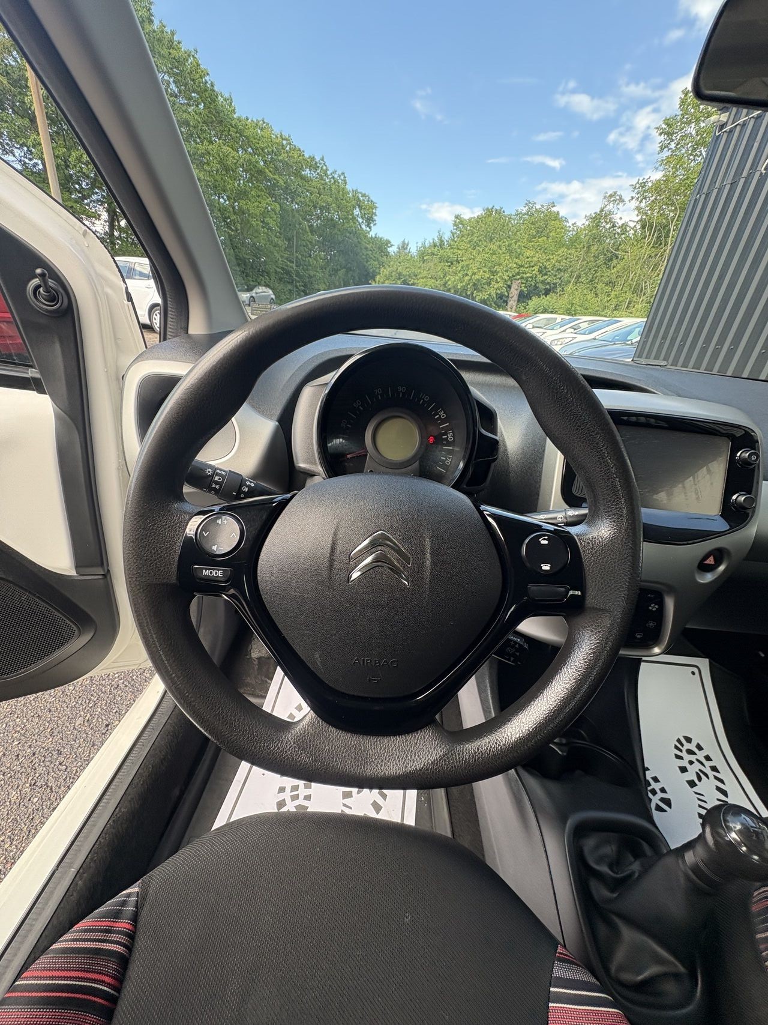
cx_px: 384
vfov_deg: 102.1
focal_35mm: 14
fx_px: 414
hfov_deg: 85.7
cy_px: 512
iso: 64
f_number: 2.2
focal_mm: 2.22
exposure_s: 1/141
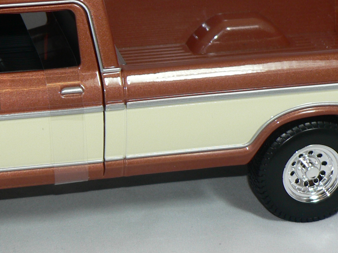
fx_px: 1387
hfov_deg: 13.8
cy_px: 88
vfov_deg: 10.4
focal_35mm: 142
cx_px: 70
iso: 80
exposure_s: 1/60
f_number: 3.2
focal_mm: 9.5
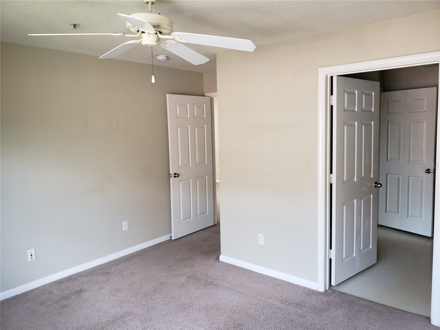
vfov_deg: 53.1
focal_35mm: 26
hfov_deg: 67.3
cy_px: 165
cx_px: 220
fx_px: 330
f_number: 2.4
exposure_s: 1/50
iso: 80
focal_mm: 4.3
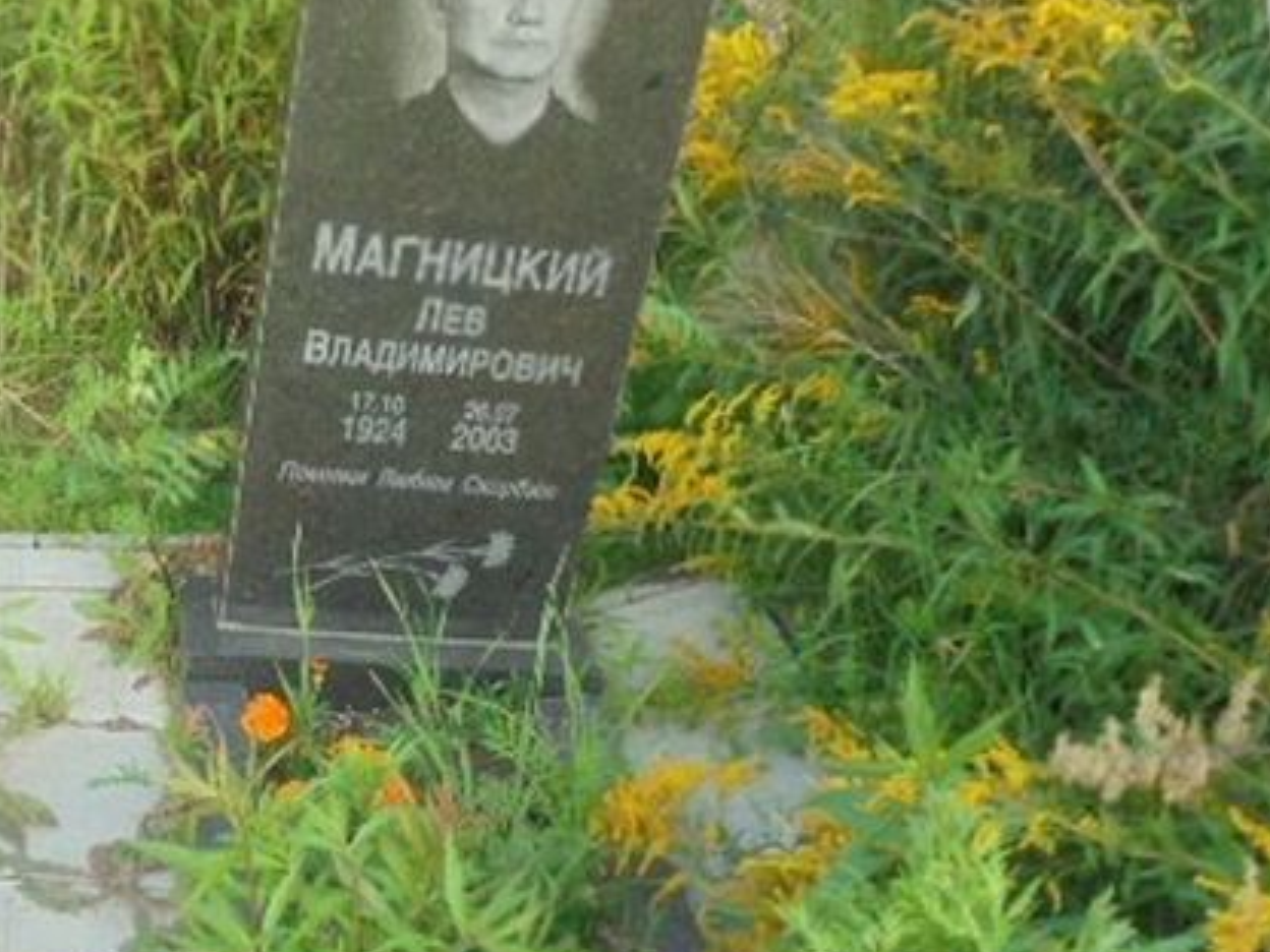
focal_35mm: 50
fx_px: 1834
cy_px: 644
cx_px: 217
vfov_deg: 28.9
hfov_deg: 36.6
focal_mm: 4.6
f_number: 3.5
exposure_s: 1/160
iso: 100
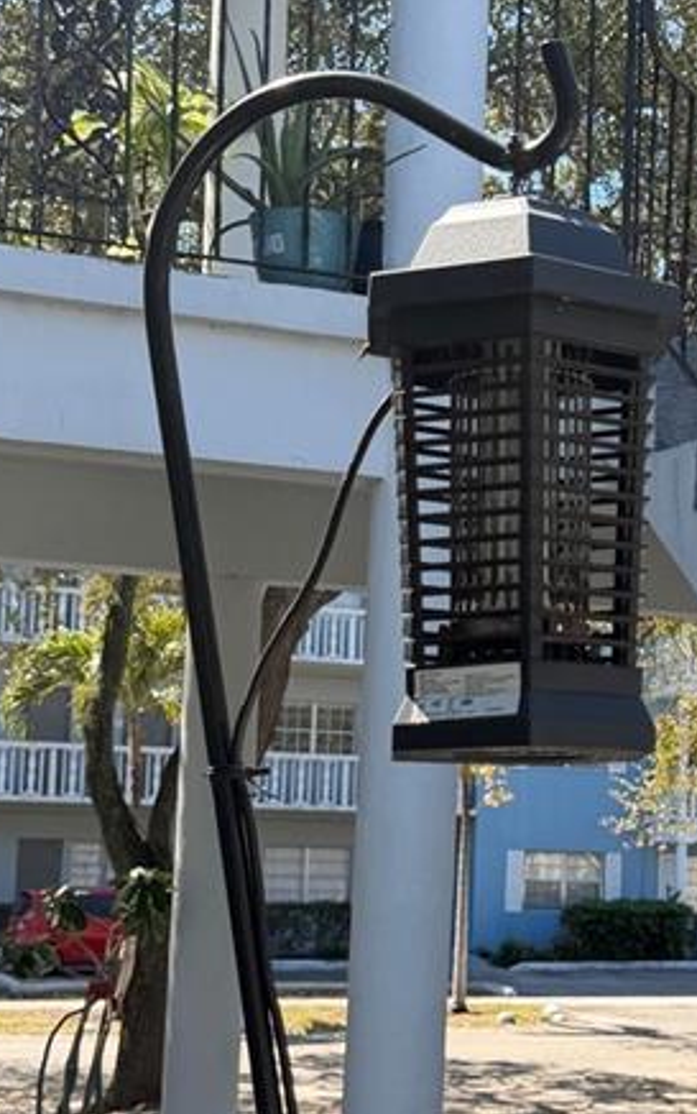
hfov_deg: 18.3
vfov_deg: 29.3
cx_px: 661
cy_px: 664
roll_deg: -3.2
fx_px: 2125
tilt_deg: +4.3
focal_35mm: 70
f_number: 1.78
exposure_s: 1/1410
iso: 80
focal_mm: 6.76
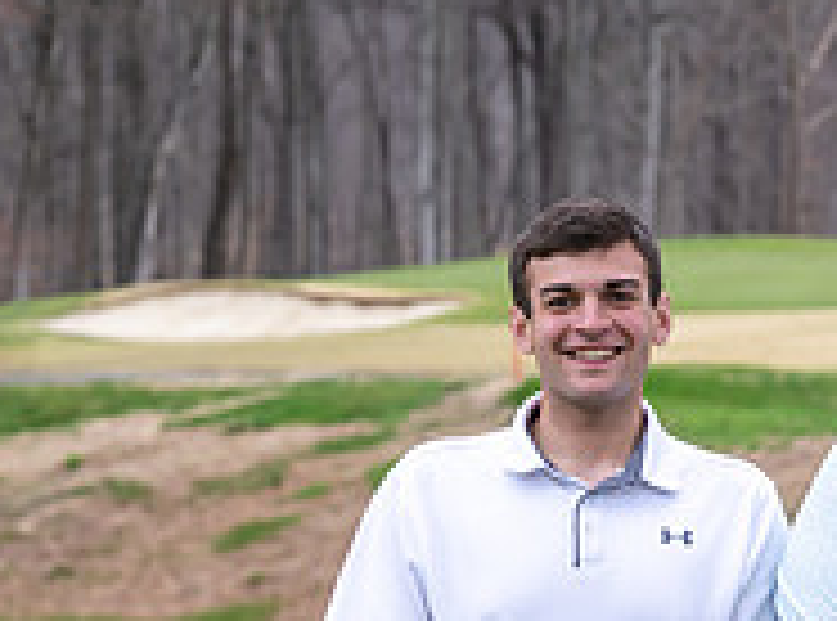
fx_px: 6961
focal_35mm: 289
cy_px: 836
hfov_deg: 6.7
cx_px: 1427
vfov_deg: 5.1
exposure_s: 1/500
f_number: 5
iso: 400
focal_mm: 77
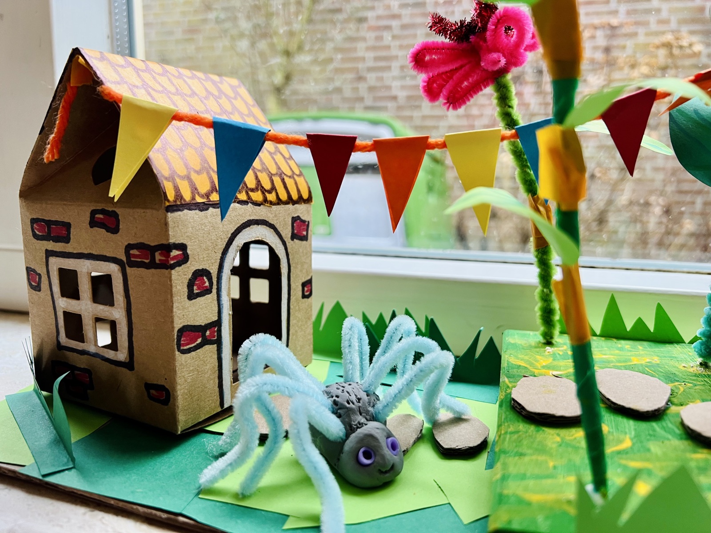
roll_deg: -0.3
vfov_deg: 53.1
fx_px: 534
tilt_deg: -9.7
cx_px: 356
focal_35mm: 26
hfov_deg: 67.3
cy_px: 266
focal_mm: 5.7
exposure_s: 1/50
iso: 64
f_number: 1.5
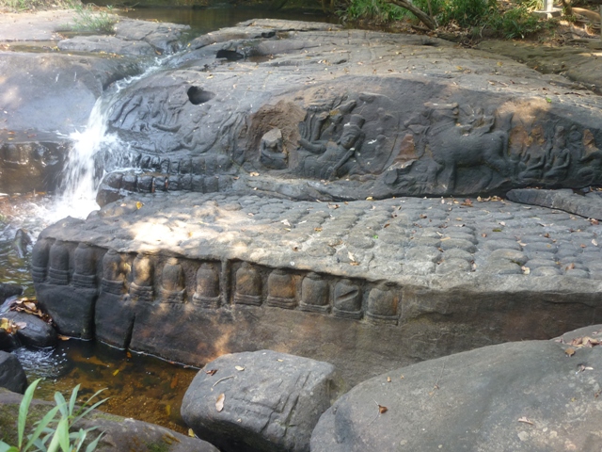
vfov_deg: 42.9
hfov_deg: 55.4
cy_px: 226
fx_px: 574
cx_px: 301
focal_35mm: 33
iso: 80
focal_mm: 5.5
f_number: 2.8
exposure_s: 1/30
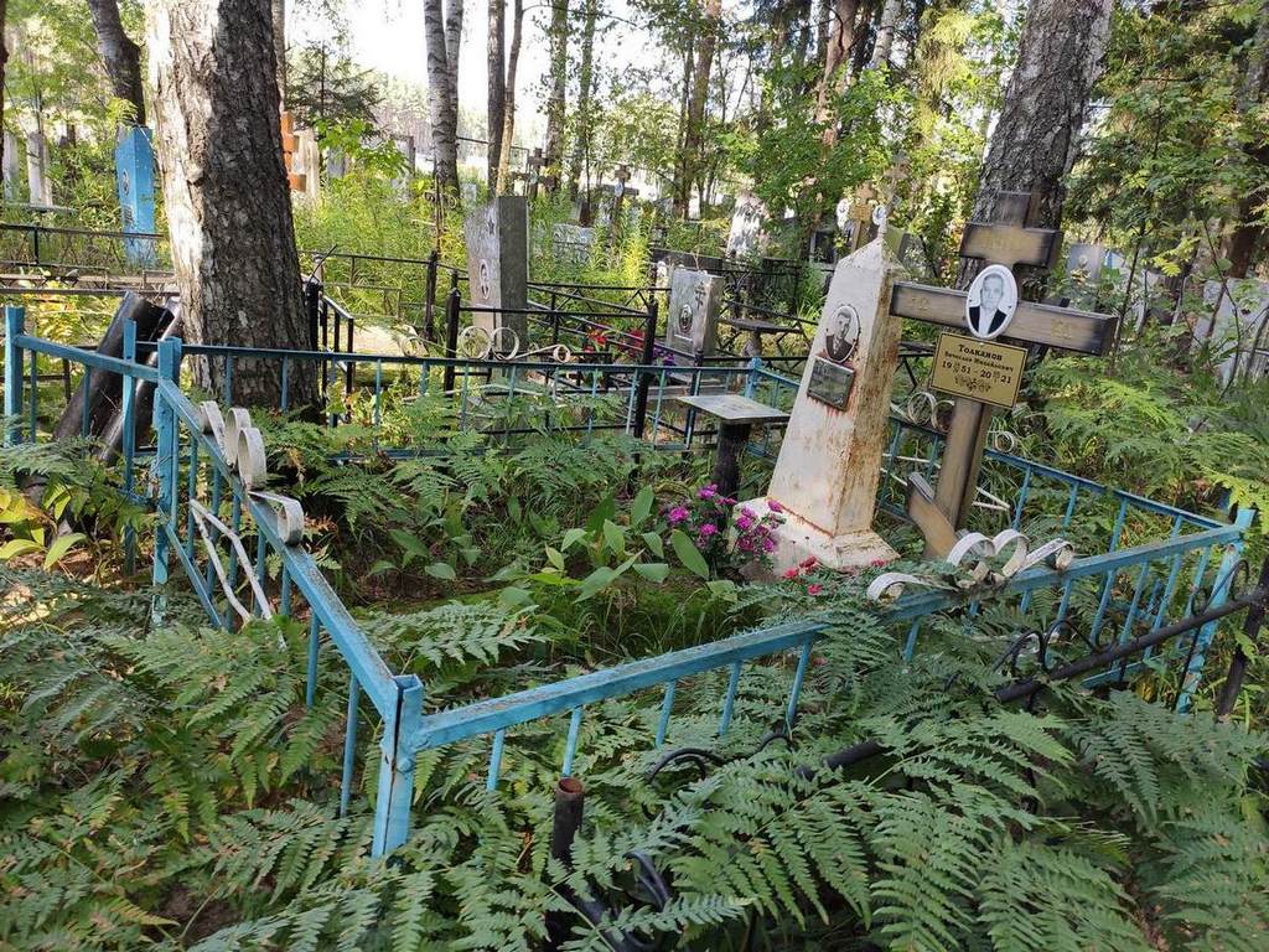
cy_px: 476
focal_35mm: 26
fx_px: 953
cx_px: 634
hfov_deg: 67.3
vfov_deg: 53.1
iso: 126
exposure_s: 1/120
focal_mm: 4.77
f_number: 1.75
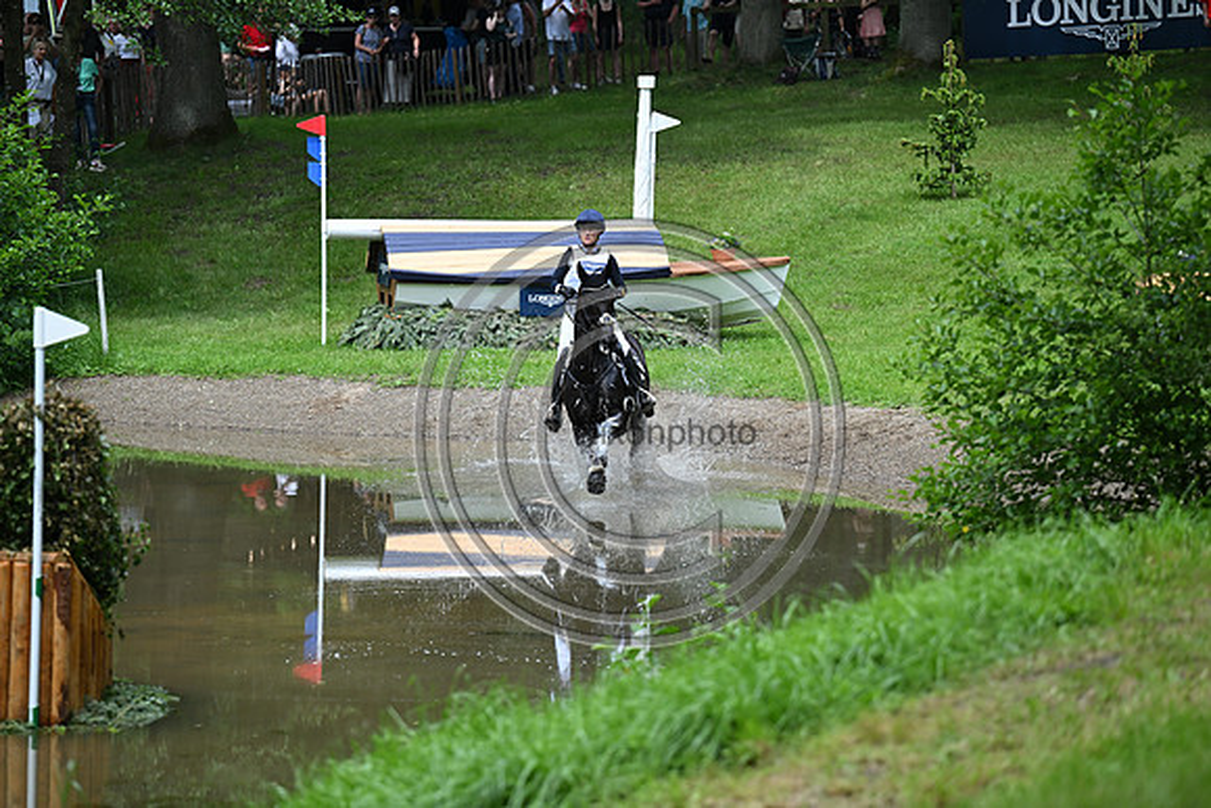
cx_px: 606
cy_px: 404
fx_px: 5215
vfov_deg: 8.9
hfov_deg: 13.2
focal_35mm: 155
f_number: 3.5
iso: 280
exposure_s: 1/1250
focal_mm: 155
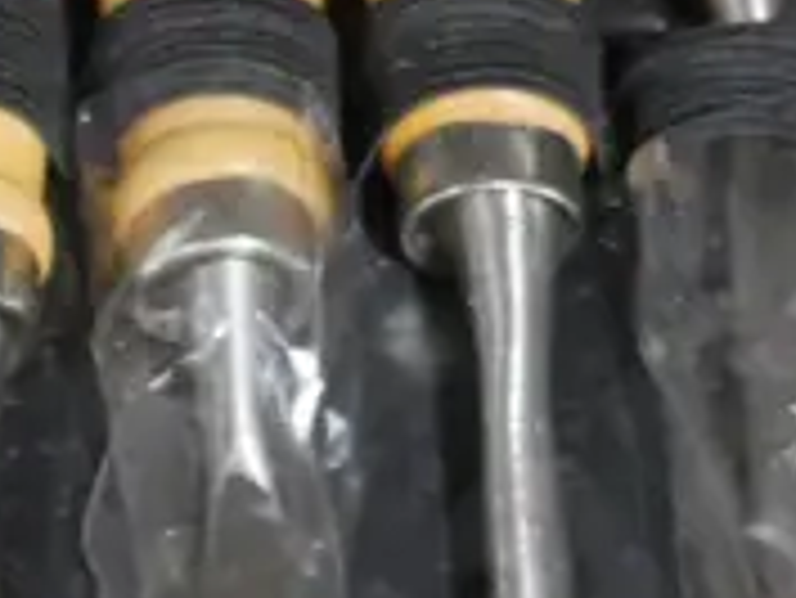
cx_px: 760
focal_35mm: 278
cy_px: 396
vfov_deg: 5.4
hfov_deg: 7.1
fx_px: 6397
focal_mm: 24
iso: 3200
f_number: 5.2
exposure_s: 1/60
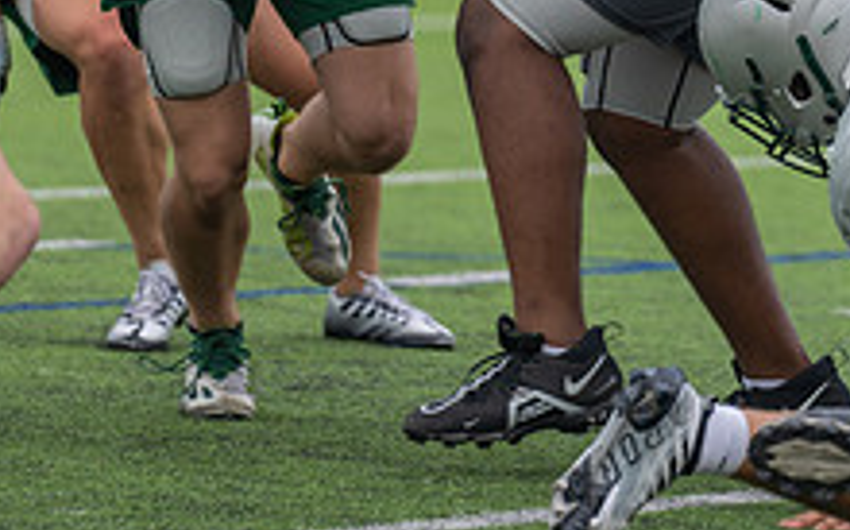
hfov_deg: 3.9
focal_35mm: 538
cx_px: 278
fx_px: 12450
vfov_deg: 2.4
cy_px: -188
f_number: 3.5
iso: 160
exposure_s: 1/1250
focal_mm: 200
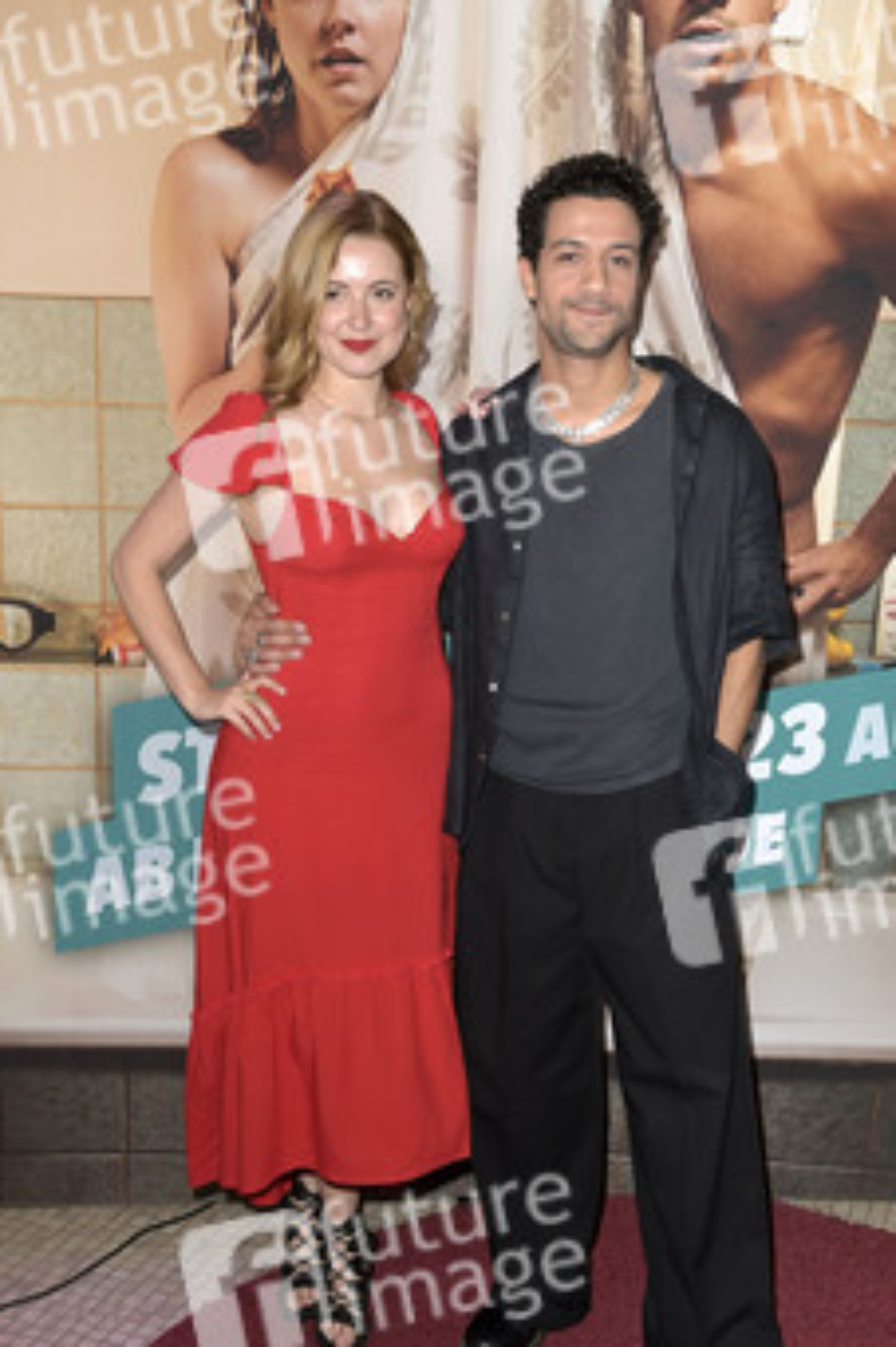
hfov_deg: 32.6
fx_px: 1532
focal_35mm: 41
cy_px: 675
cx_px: 497
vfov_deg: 47.4
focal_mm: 35
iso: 500
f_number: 5
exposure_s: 1/200
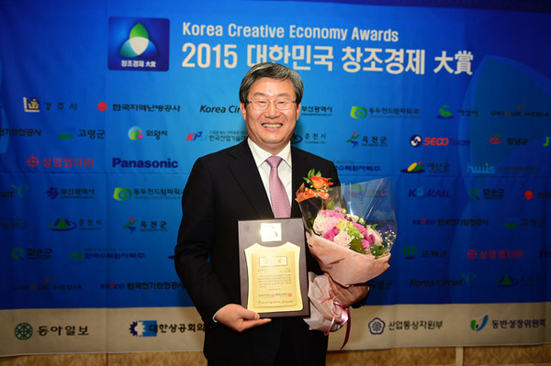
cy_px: 183
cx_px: 276
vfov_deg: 41.0
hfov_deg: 58.8
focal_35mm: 32
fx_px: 489
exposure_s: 1/200
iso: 800
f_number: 3.5
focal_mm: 32
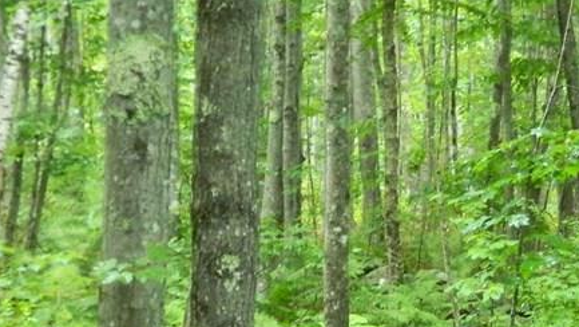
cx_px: 618
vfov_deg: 9.9
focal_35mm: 121
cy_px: 363
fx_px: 1858
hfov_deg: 17.2
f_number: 3.6
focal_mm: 8.4
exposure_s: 1/25
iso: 400
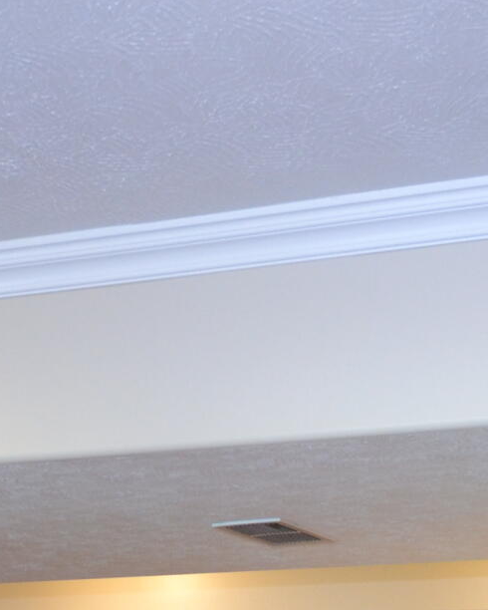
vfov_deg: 23.0
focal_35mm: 69
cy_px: 882
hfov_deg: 21.8
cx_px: 404
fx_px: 1245
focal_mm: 10
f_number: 3.5
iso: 560
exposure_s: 1/15
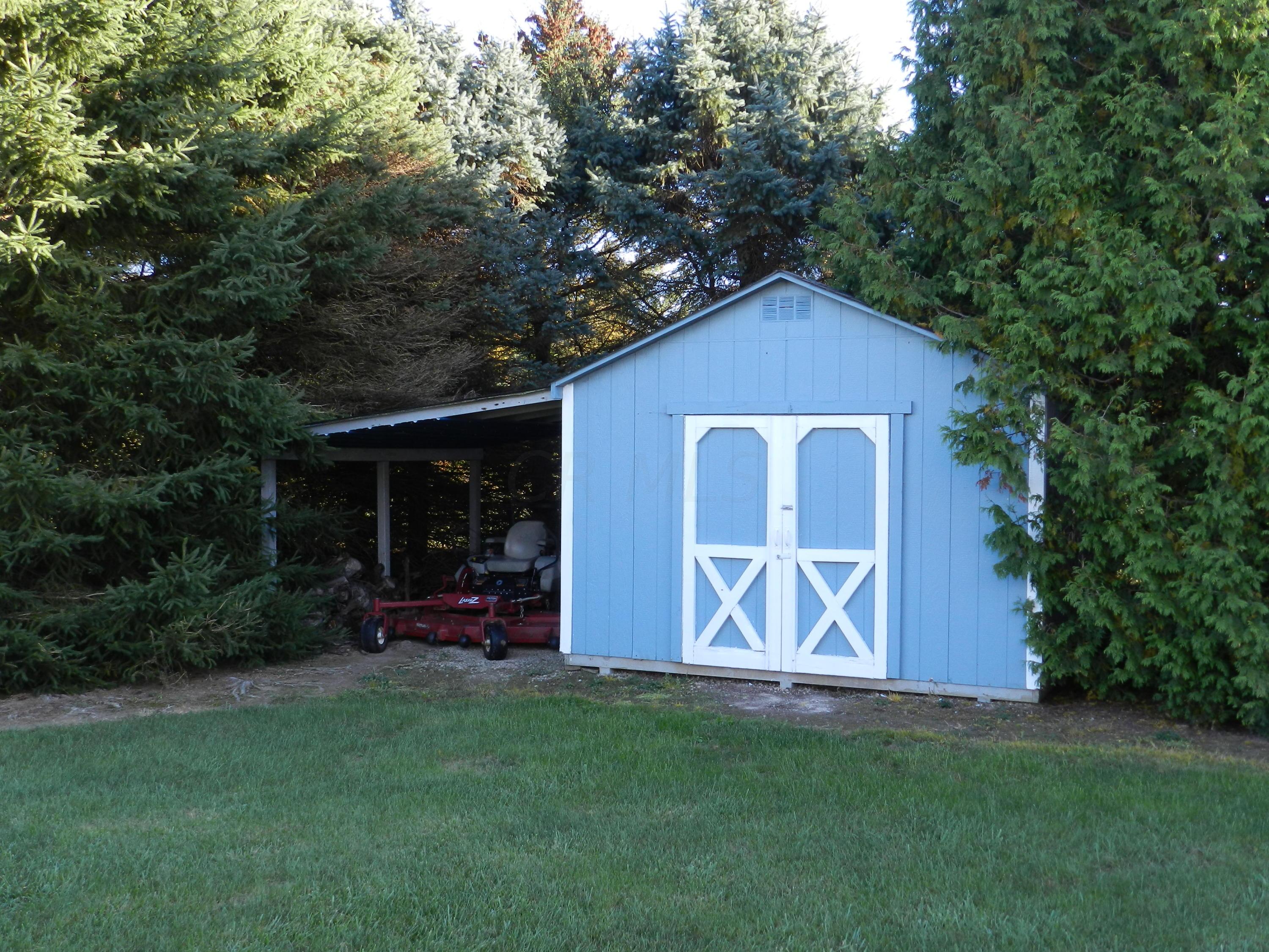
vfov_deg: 37.7
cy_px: 476
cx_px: 634
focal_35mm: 38
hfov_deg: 49.0
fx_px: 1393
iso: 160
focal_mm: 6.7
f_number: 4
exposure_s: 1/125
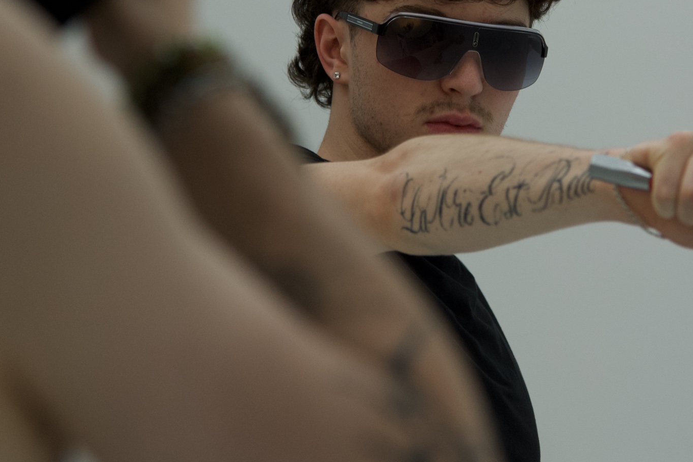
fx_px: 4080
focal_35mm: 212
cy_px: 86
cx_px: 472
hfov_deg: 9.7
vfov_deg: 6.5
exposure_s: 1/125
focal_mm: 75
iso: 640
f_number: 3.2
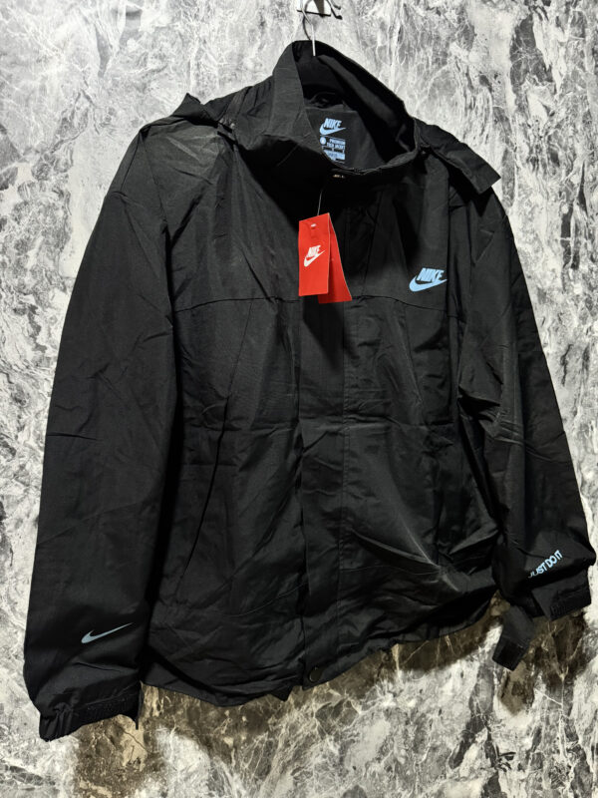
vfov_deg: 71.6
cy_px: 399
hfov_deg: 56.8
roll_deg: +1.4
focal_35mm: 24
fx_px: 553
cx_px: 299
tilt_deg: -9.3
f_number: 1.78
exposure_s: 1/60
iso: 800
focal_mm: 6.76
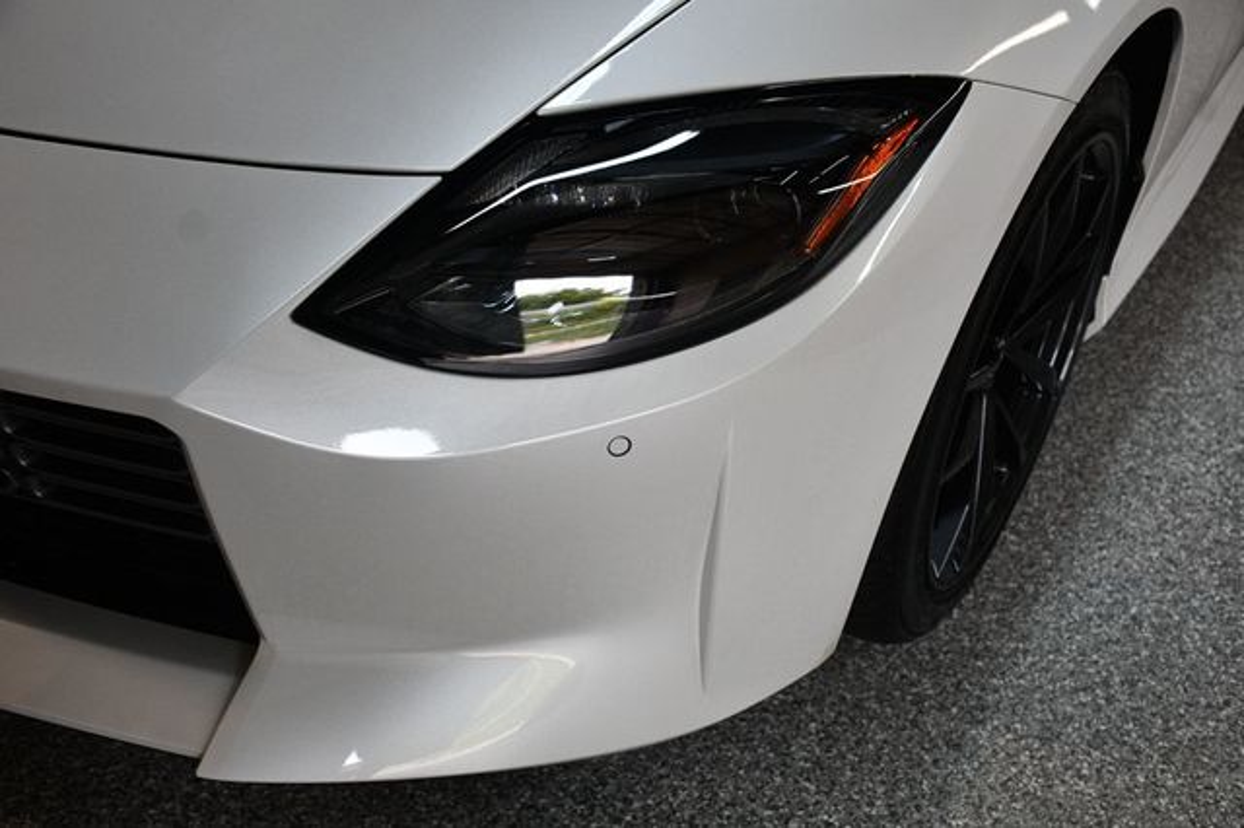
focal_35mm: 45
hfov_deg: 43.6
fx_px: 1554
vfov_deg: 29.8
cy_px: 414
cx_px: 622
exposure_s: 1/250
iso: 800
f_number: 4
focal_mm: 30
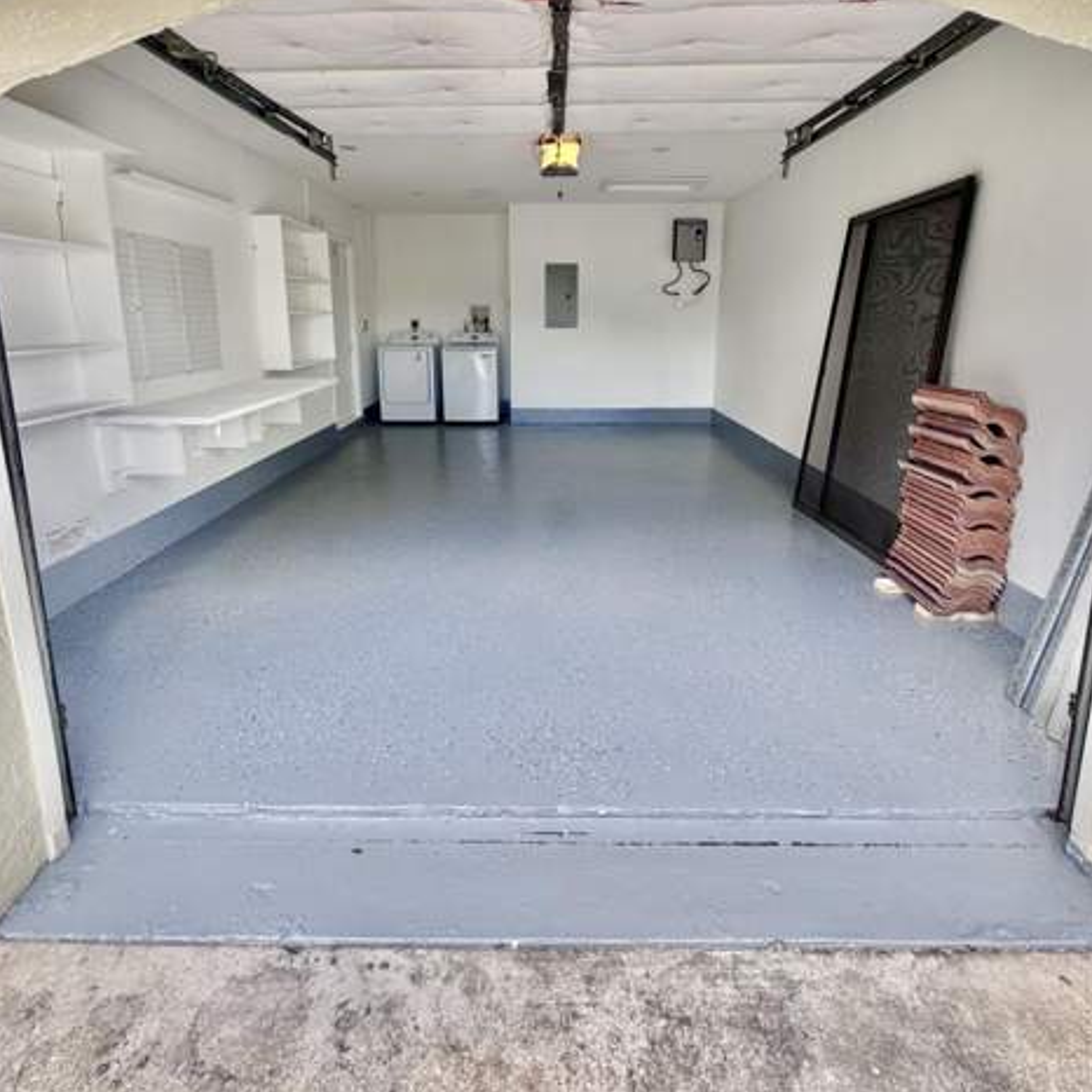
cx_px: 539
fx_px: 607
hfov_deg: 84.0
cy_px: 426
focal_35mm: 17
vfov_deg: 82.7
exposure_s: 1/156
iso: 40
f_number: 2.2
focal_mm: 2.22
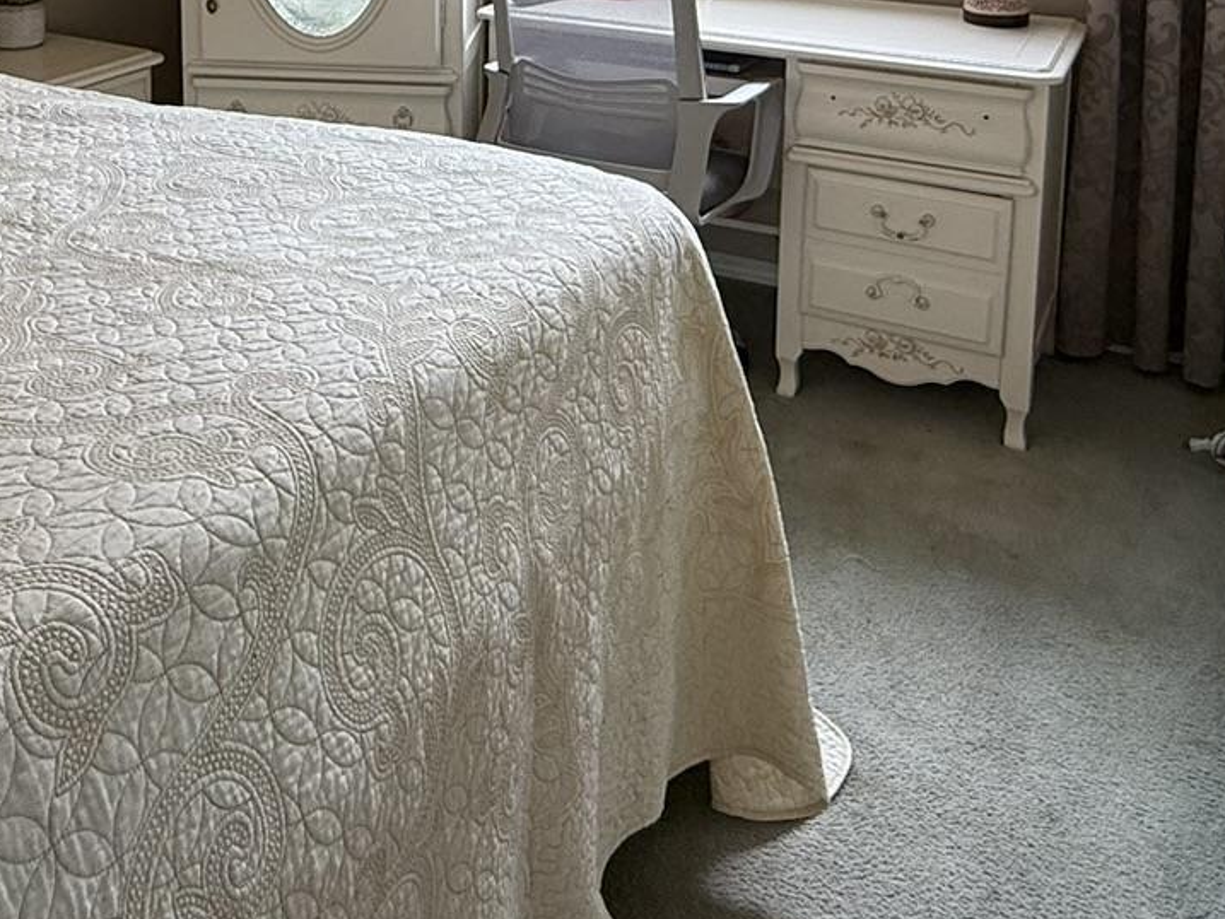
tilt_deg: -7.1
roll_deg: -0.3
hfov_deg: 46.5
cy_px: -72
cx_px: 480
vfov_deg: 32.1
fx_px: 1416
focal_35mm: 40
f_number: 2.2
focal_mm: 2.22
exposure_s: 1/120
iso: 125
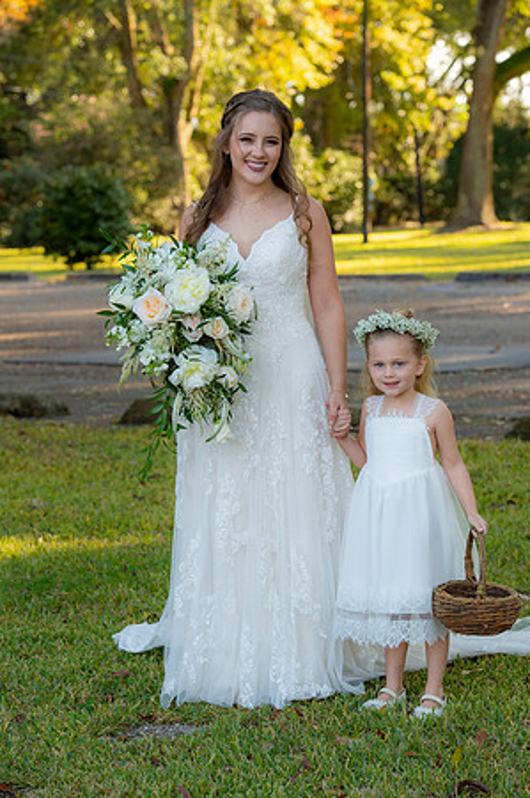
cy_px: 399
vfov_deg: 19.5
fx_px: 2324
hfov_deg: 13.0
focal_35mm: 105
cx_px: 265
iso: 1250
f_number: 6.3
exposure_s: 1/640
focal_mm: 105
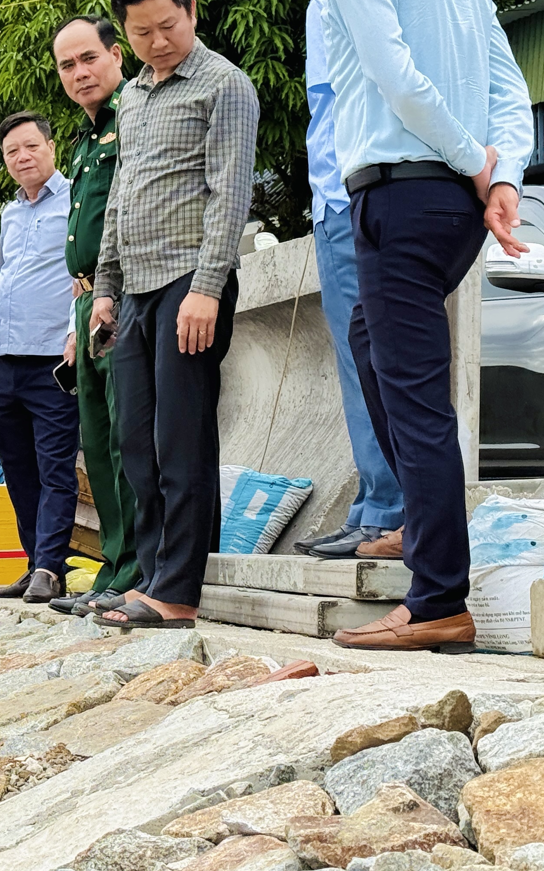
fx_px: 2419
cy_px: 270
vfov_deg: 20.3
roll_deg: -1.8
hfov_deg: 12.7
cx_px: 8
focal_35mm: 102
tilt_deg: +4.3
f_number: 1.78
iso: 80
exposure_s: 1/2033
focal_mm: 6.76
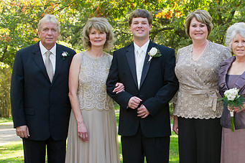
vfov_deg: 11.5
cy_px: 110
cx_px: 188
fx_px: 809
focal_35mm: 119
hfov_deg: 17.1
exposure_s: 1/125
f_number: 5.6
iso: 500
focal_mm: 70
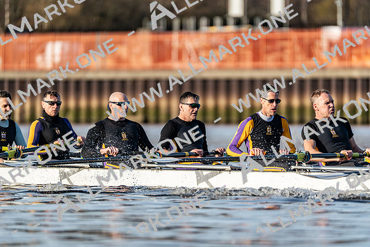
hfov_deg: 3.4
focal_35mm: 600
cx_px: 185
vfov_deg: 2.3
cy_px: 124
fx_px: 6168
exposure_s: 1/2000
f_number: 6.3
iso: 640
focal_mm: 600
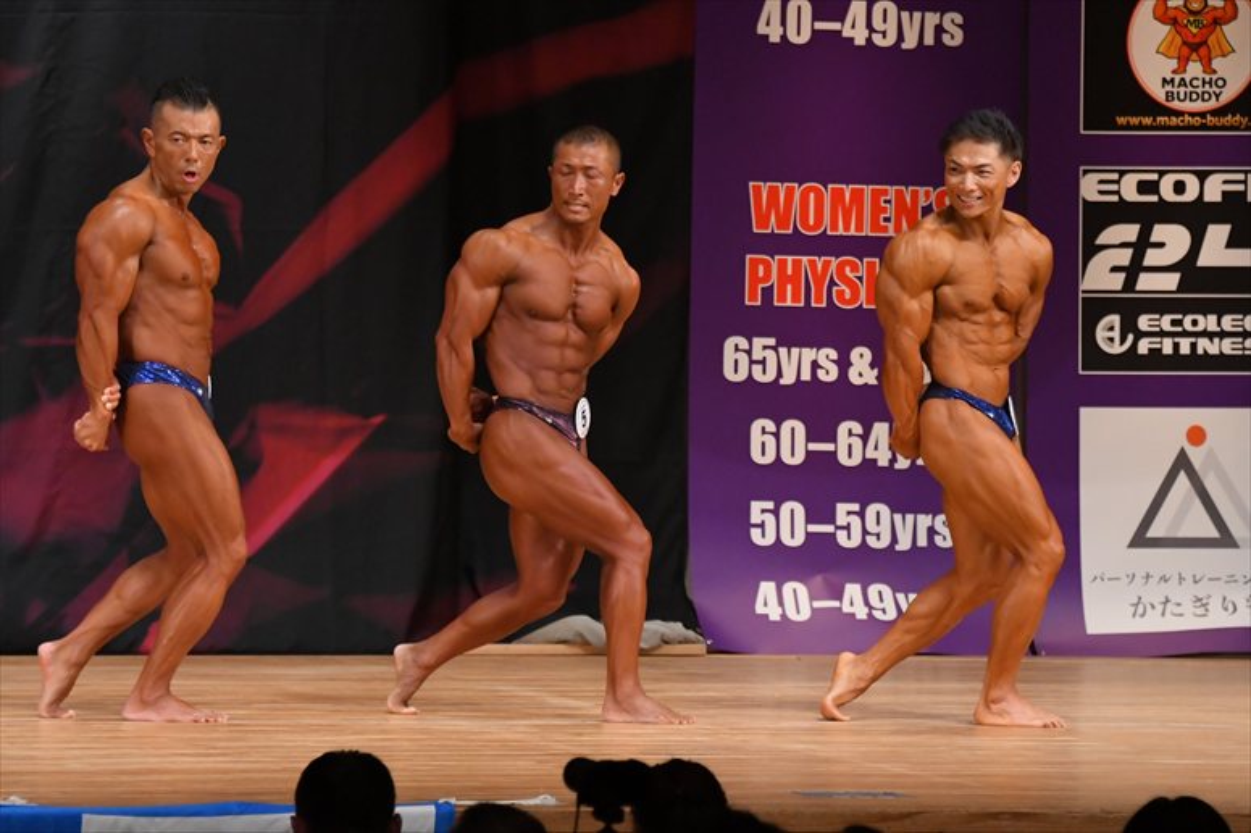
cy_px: 416
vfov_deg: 4.8
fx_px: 9899
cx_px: 626
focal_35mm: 285
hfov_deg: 7.2
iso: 4500
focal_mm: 190
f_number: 5.6
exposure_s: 1/400
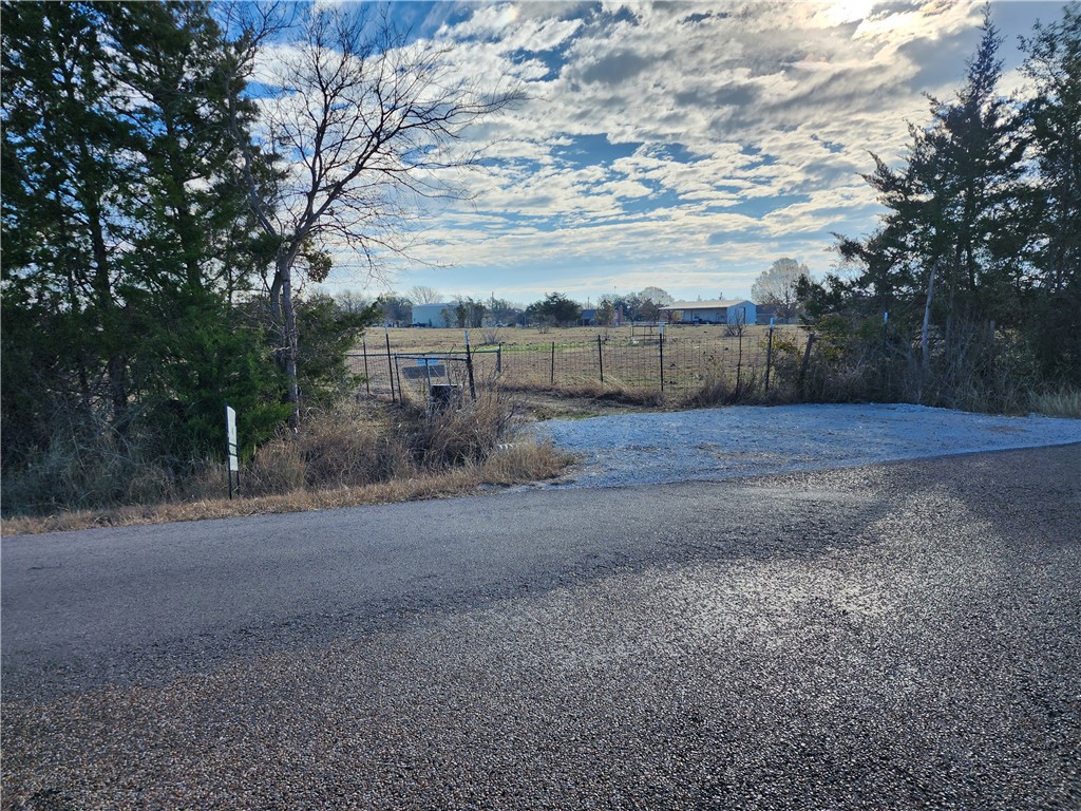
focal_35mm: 23
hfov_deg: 73.9
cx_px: 540
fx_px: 718
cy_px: 406
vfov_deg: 58.9
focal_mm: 6.4
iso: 12
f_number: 1.8
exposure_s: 1/1050
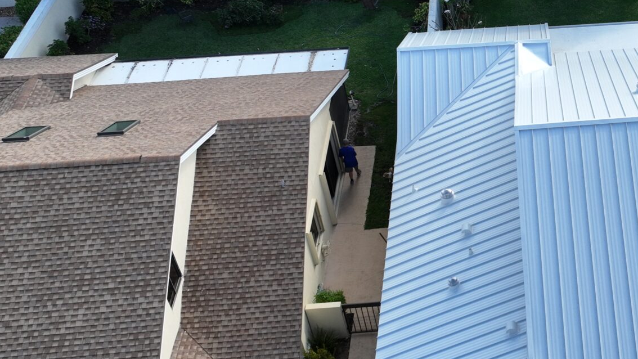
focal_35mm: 59
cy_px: 177
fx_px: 998
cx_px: 644
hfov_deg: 32.5
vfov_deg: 20.4
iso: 120
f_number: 2.8
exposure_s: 1/120
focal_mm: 12.29
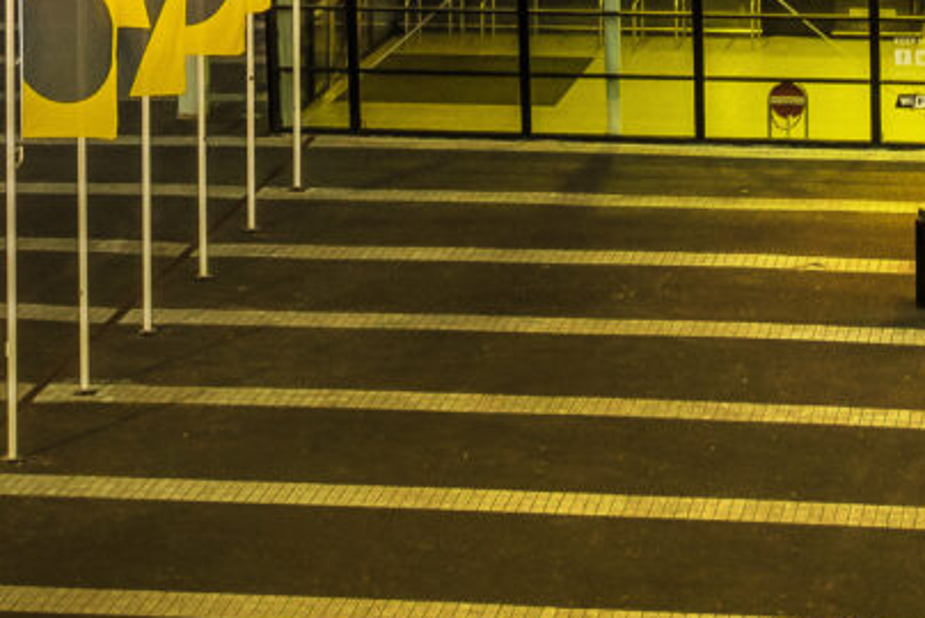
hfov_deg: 13.5
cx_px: 311
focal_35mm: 152
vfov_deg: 8.5
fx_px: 3908
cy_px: -729
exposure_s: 1/2.5
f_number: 11
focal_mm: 24
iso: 400
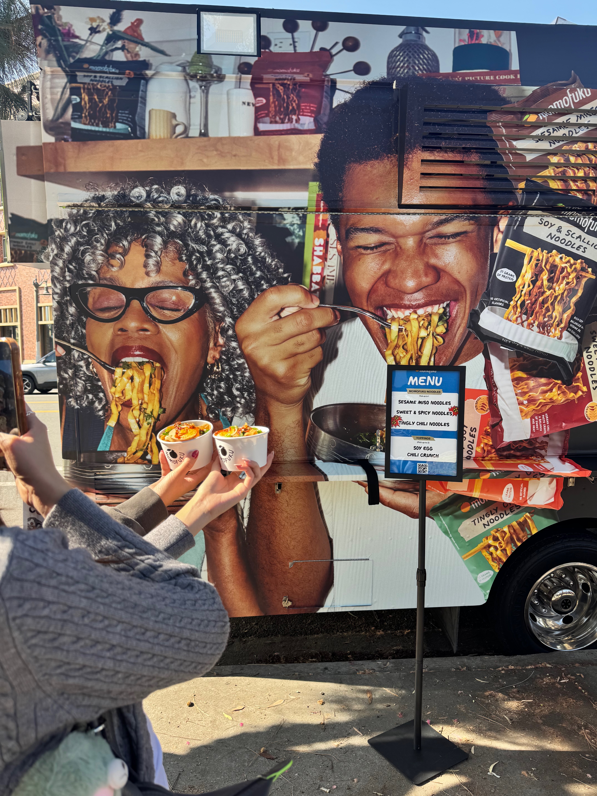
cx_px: 298
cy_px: 398
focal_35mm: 24
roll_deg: +2.1
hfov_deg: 56.8
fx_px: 552
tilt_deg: -4.3
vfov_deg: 71.6
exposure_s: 1/588
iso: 80
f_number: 1.78
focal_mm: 6.76
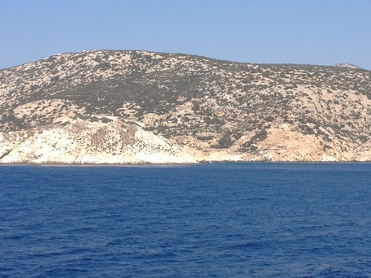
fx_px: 985
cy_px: 124
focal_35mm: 92
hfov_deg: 21.3
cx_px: 233
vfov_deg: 16.0
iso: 50
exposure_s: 1/1416
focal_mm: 4.28
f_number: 2.4
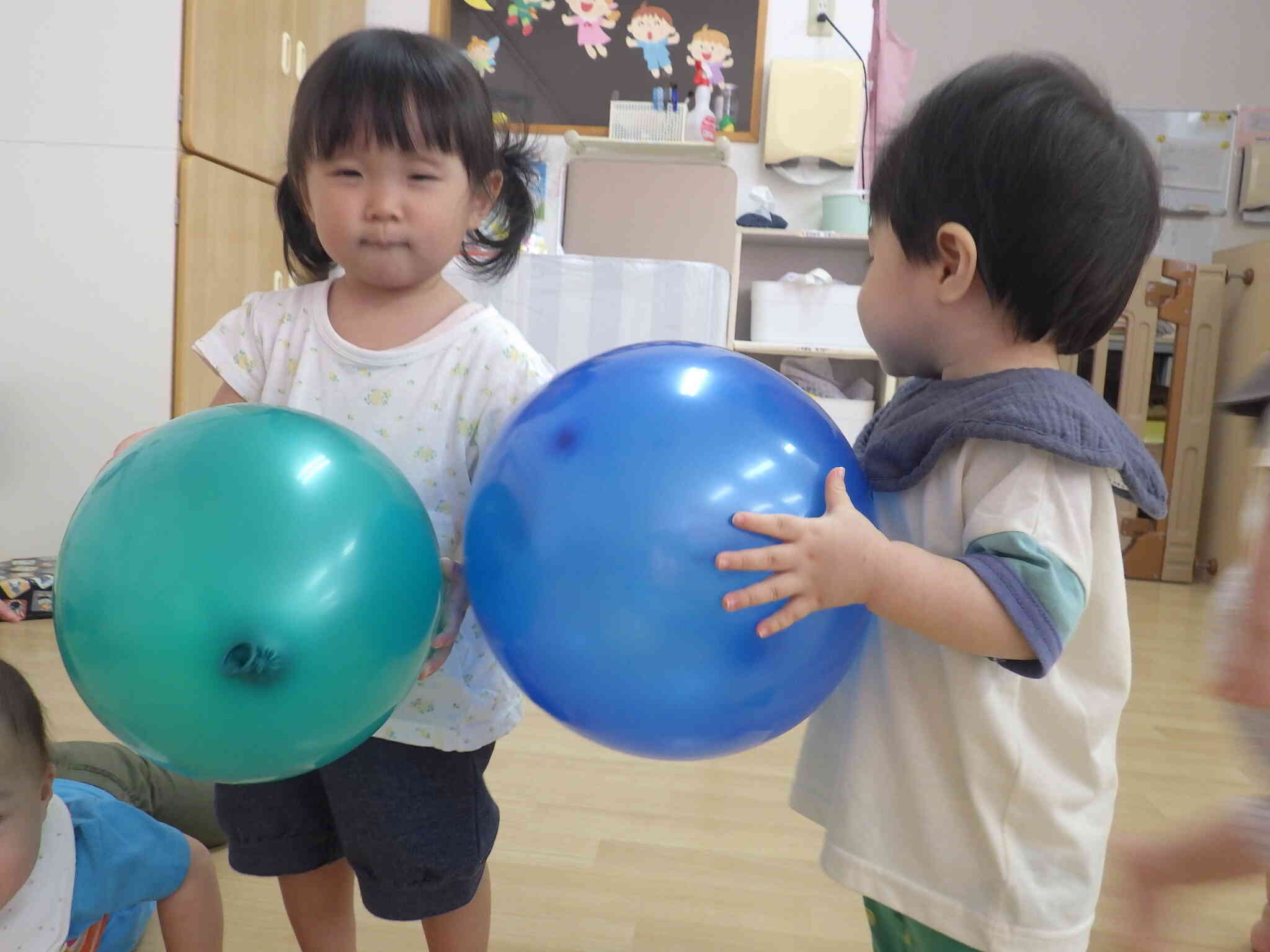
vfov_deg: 49.7
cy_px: 476
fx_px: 1027
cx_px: 635
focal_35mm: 28
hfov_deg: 63.4
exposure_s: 1/45
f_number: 3.5
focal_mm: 5
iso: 320
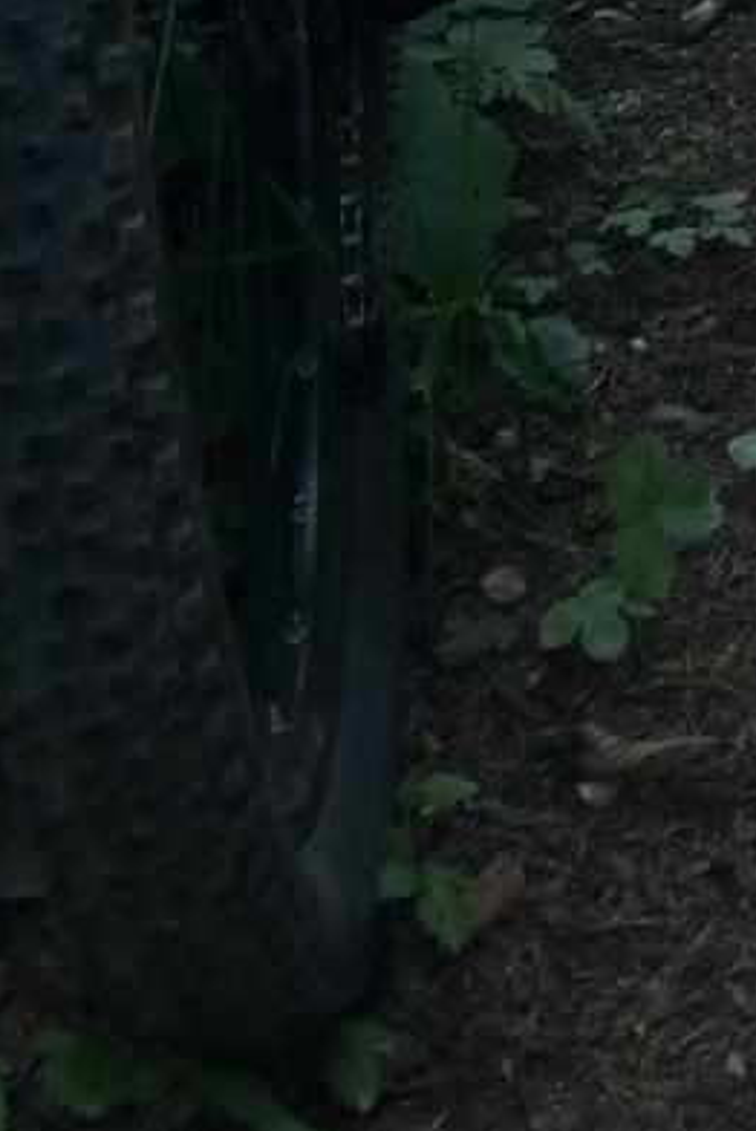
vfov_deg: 14.2
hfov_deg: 10.8
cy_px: -1065
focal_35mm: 123
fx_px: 3867
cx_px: 1102
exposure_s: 1/33
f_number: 2.2
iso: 40
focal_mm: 4
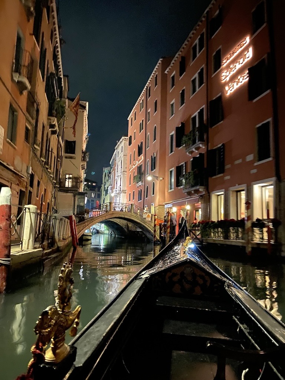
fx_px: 285
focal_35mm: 26
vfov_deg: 67.3
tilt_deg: +9.3
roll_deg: -0.4
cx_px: 142
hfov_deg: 53.1
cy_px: 190
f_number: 1.8
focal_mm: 4.25
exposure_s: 1/4
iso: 400
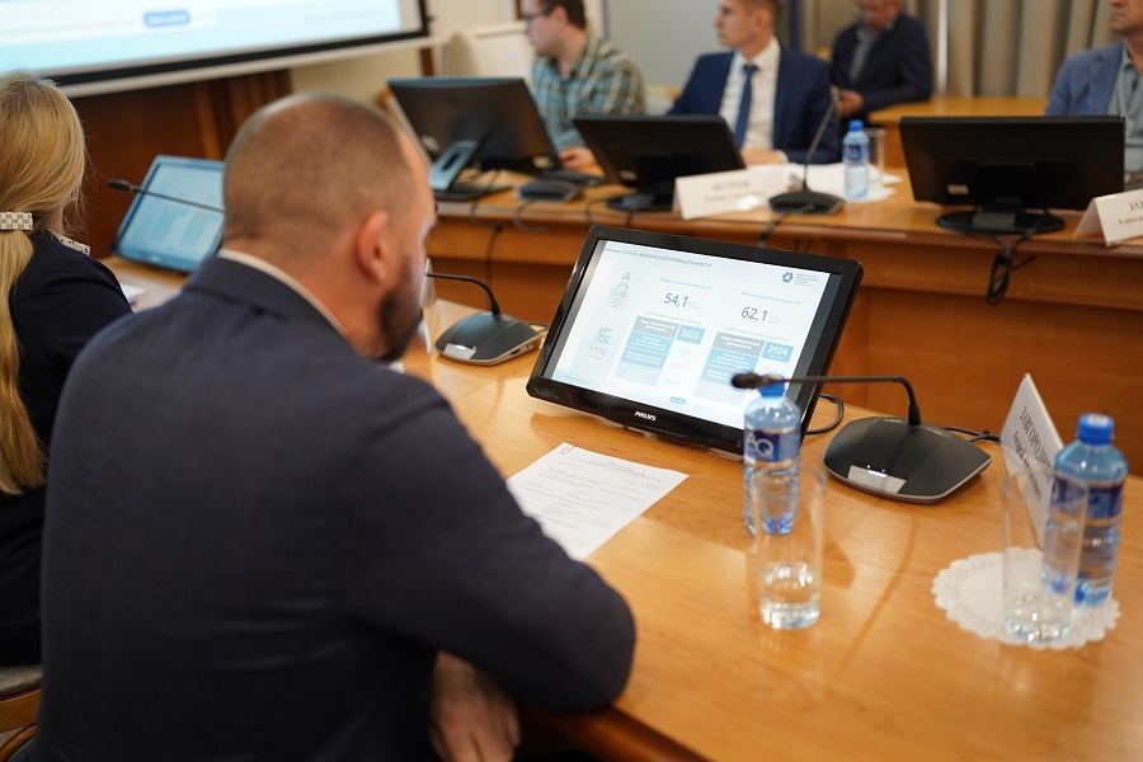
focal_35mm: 35
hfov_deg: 54.4
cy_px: 381
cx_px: 572
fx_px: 1111
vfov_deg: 37.9
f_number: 1.4
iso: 800
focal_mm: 35
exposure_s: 1/320
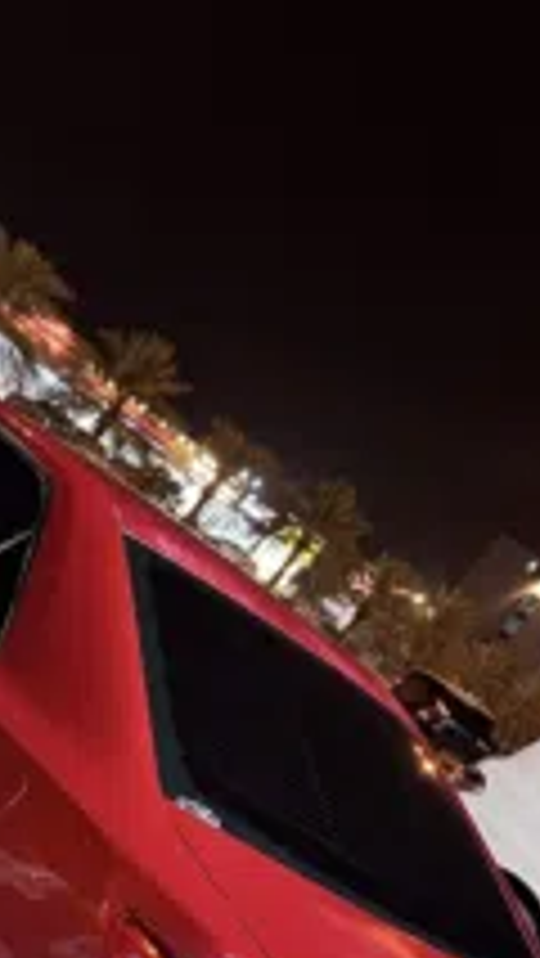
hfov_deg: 23.6
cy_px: 738
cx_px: 22
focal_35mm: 49
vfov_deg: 40.7
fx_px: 1246
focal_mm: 6.86
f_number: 1.78
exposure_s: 1/33
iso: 640
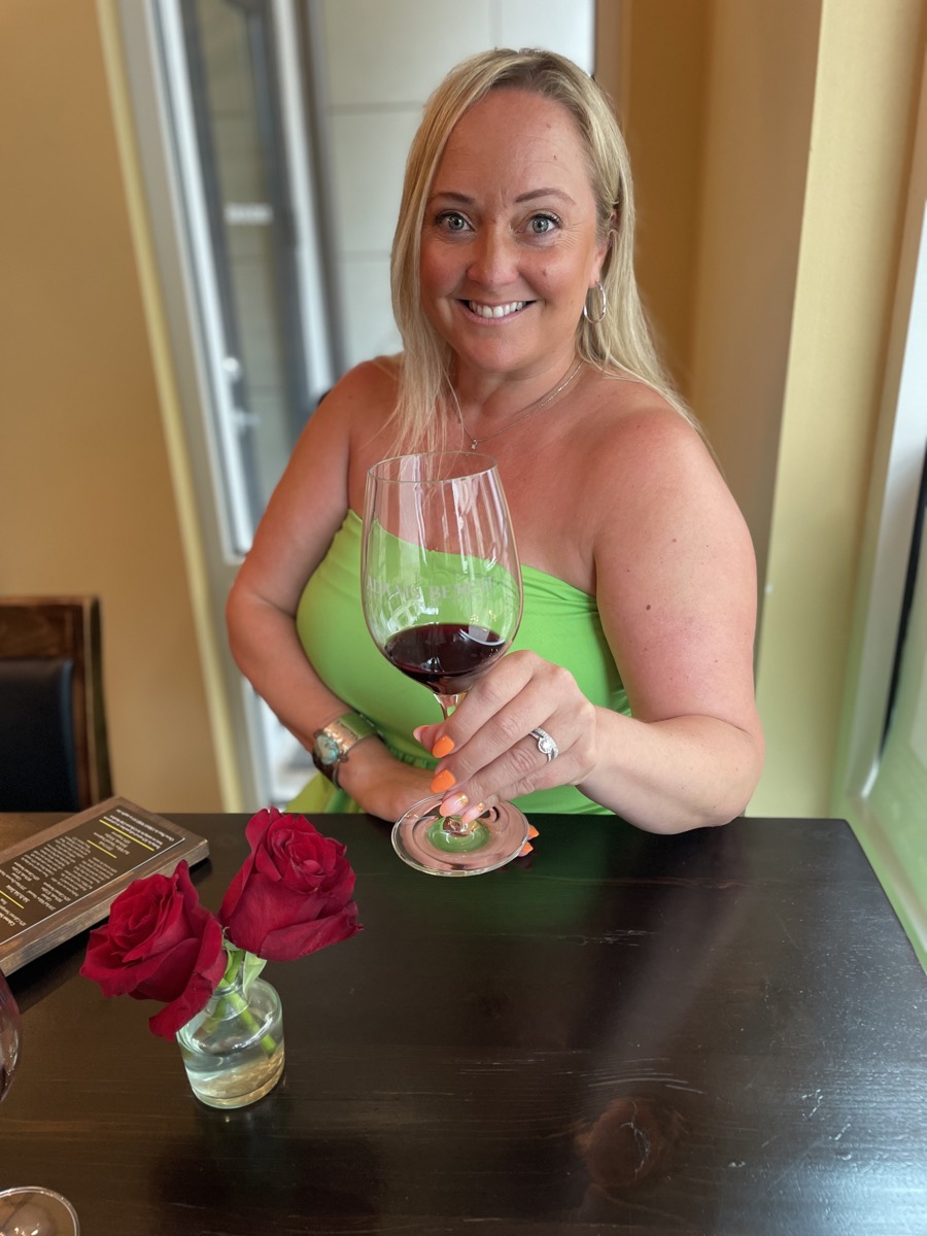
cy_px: 618
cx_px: 464
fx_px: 928
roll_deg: +2.8
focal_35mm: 26
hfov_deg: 53.1
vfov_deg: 67.3
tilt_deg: -22.6
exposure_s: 1/60
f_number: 1.6
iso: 125
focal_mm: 4.2
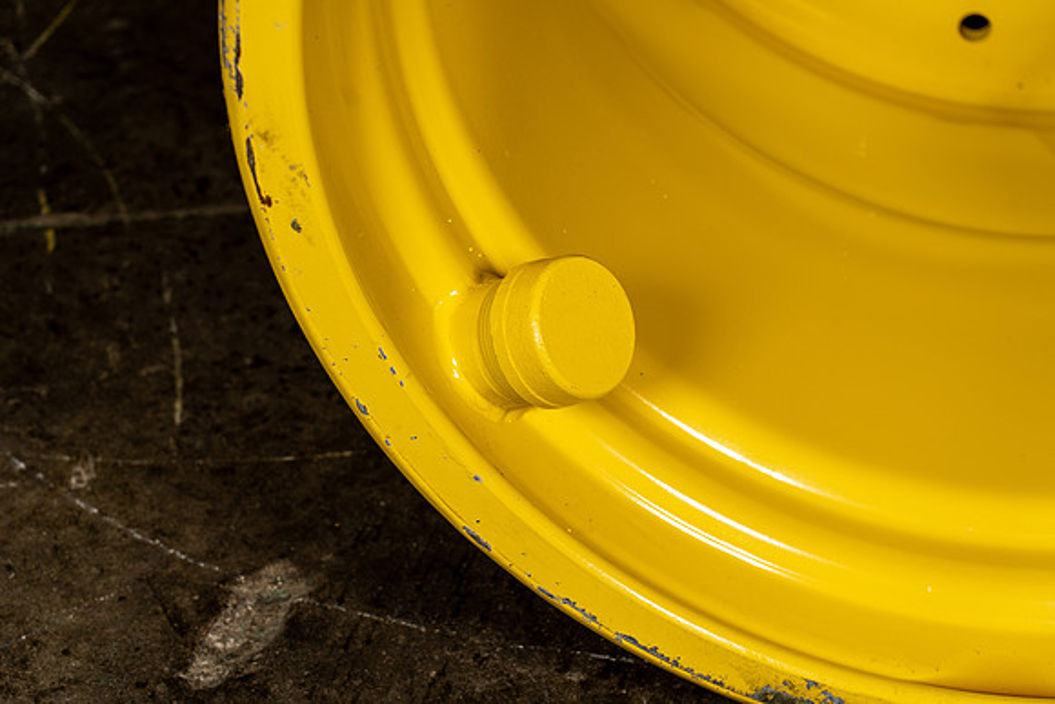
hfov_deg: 19.6
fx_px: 3048
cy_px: 352
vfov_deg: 13.2
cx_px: 528
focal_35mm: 104
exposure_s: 1/100
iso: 500
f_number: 5.6
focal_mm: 104
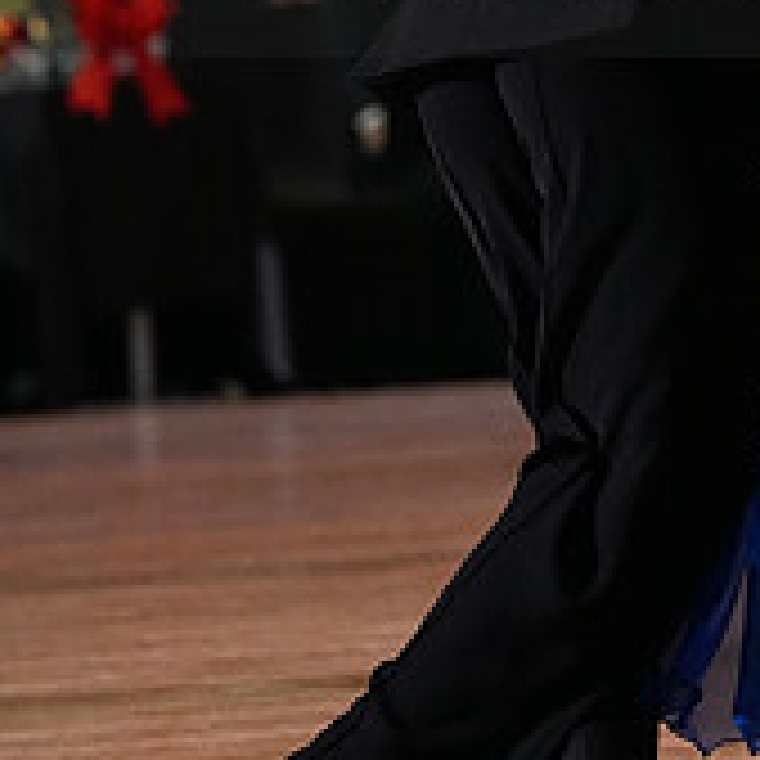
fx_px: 14457
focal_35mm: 582
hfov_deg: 3.0
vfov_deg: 3.0
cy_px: -90
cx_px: 785
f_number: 5
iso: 6400
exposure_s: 1/400
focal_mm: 200
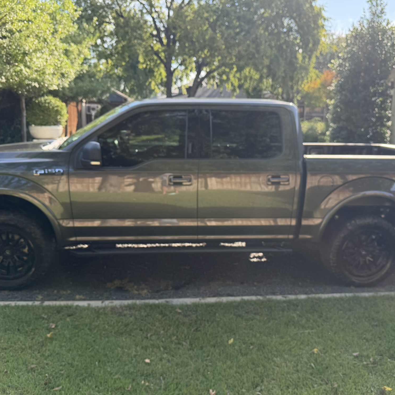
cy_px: 201
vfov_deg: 55.6
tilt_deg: -13.5
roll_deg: -0.4
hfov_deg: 55.6
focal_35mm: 29
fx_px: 374
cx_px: 205
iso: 80
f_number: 1.78
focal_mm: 6.76
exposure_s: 1/831
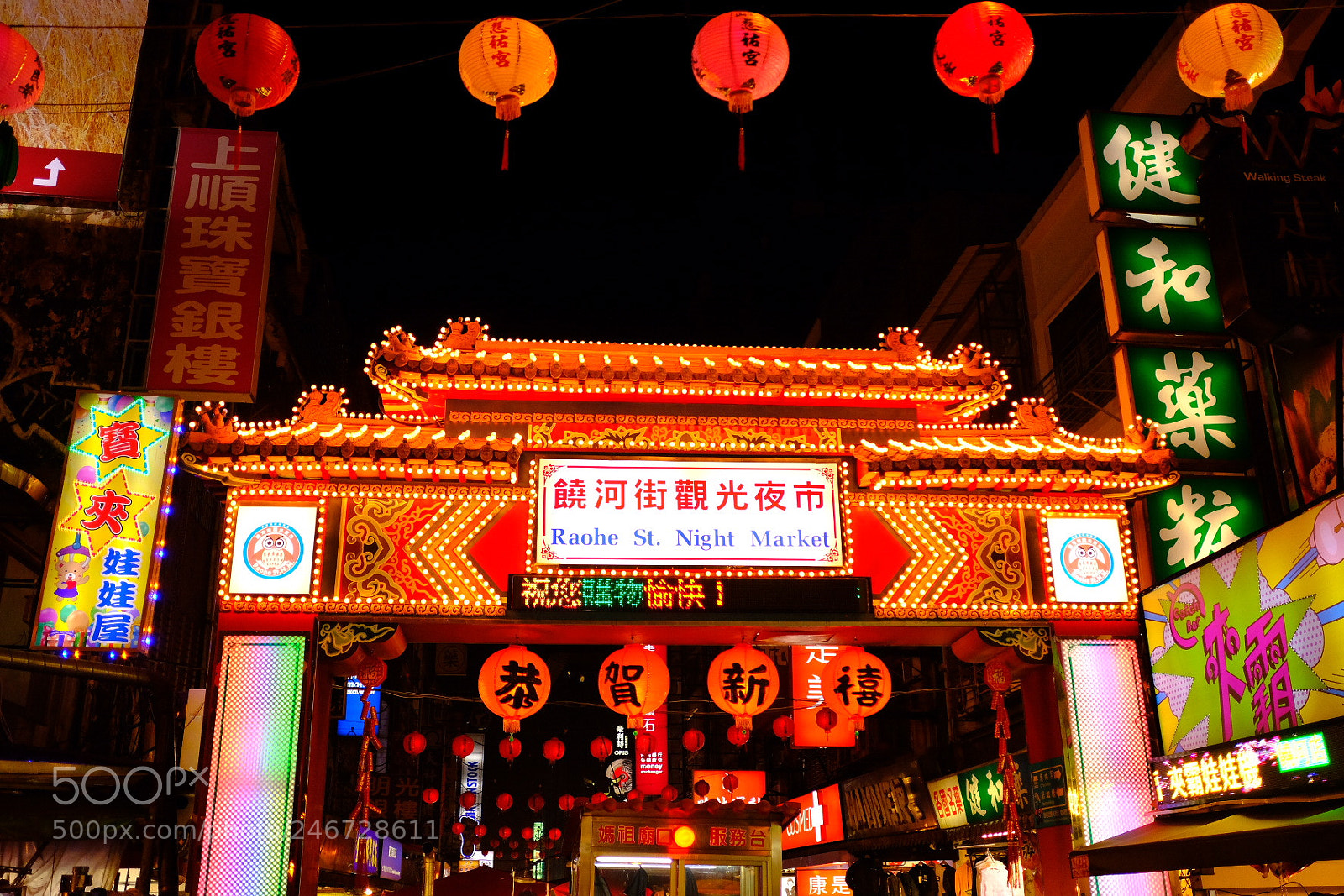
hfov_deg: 54.4
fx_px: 1307
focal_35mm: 35
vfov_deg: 37.9
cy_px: 448
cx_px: 672
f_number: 2
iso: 1250
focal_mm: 23
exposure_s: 1/400
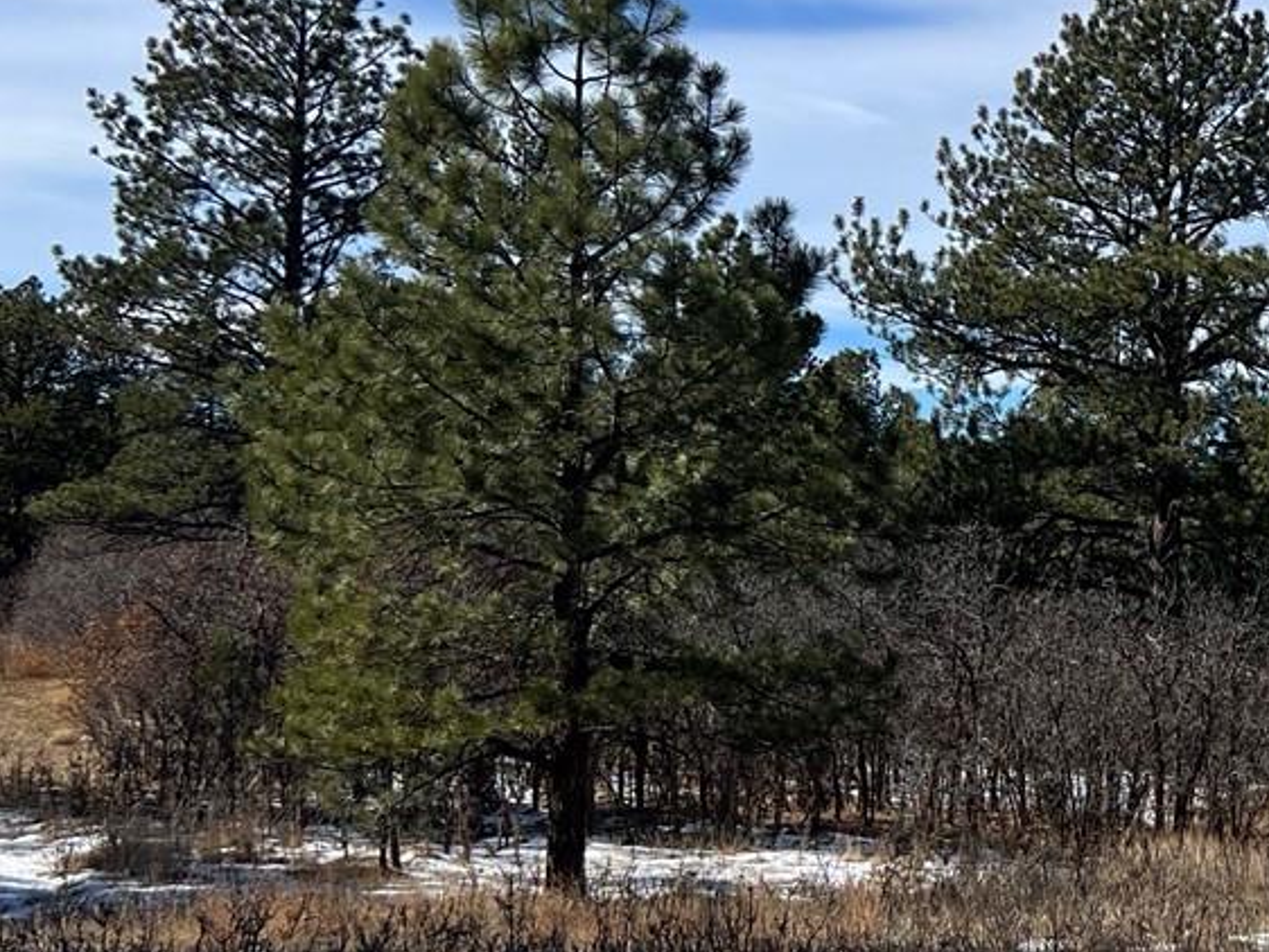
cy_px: 539
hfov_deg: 23.3
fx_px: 2714
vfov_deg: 19.9
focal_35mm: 74
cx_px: 1657
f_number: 1.5
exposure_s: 1/4274
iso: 50
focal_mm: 5.7
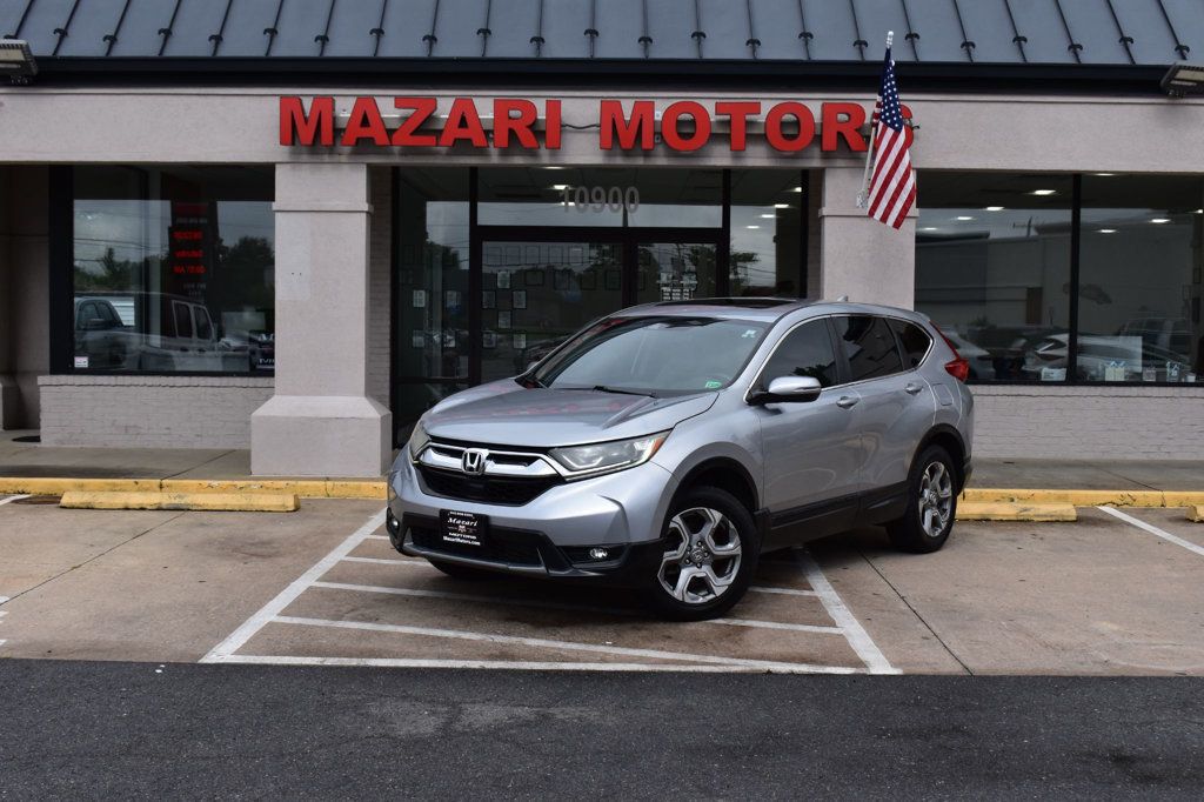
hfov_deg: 45.0
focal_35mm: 44
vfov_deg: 30.8
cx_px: 602
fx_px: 1454
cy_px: 401
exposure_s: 1/400
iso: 400
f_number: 11
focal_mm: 29
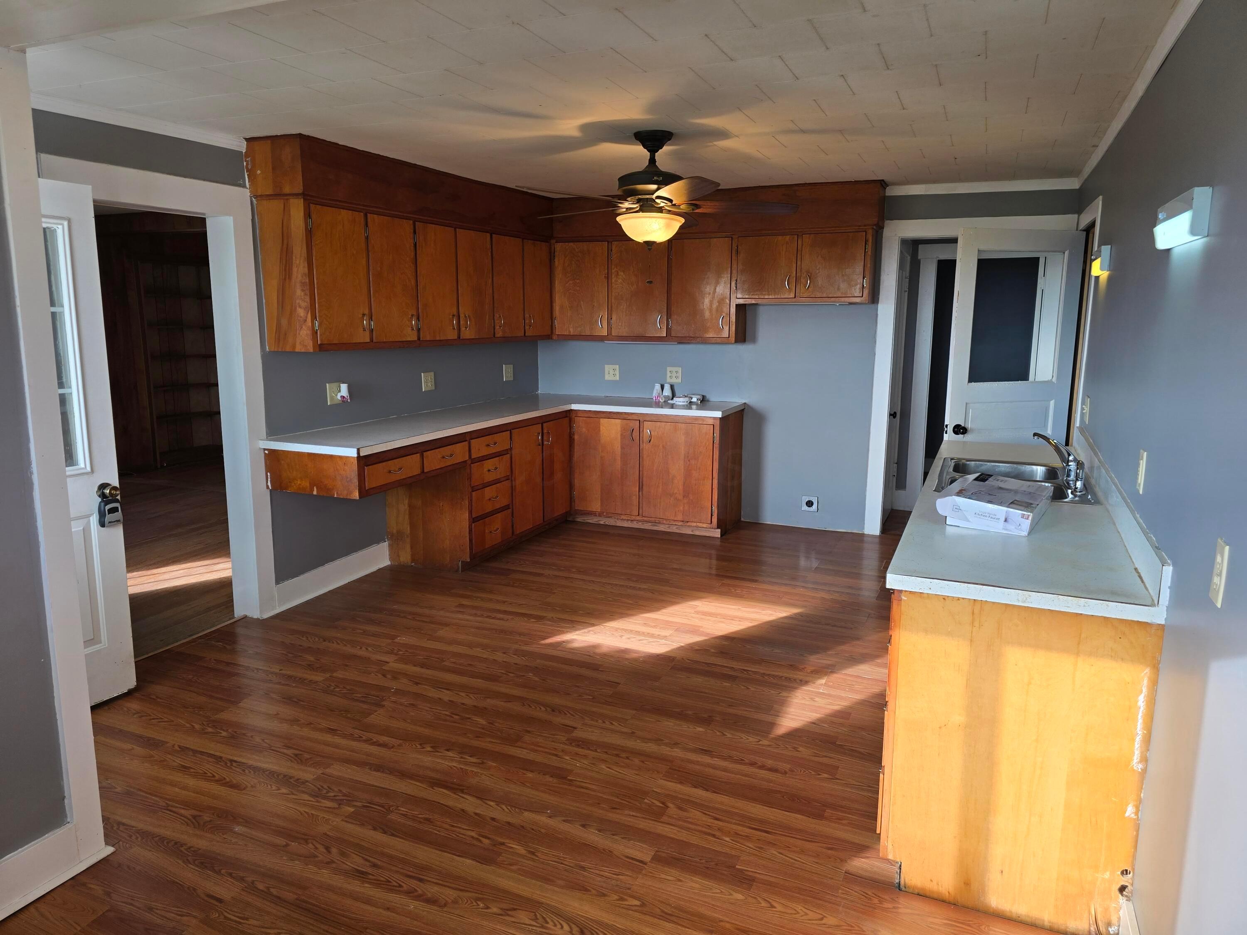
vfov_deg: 58.9
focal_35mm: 23
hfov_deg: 73.9
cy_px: 468
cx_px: 624
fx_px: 829
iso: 50
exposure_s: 1/120
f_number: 1.7
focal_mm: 6.3
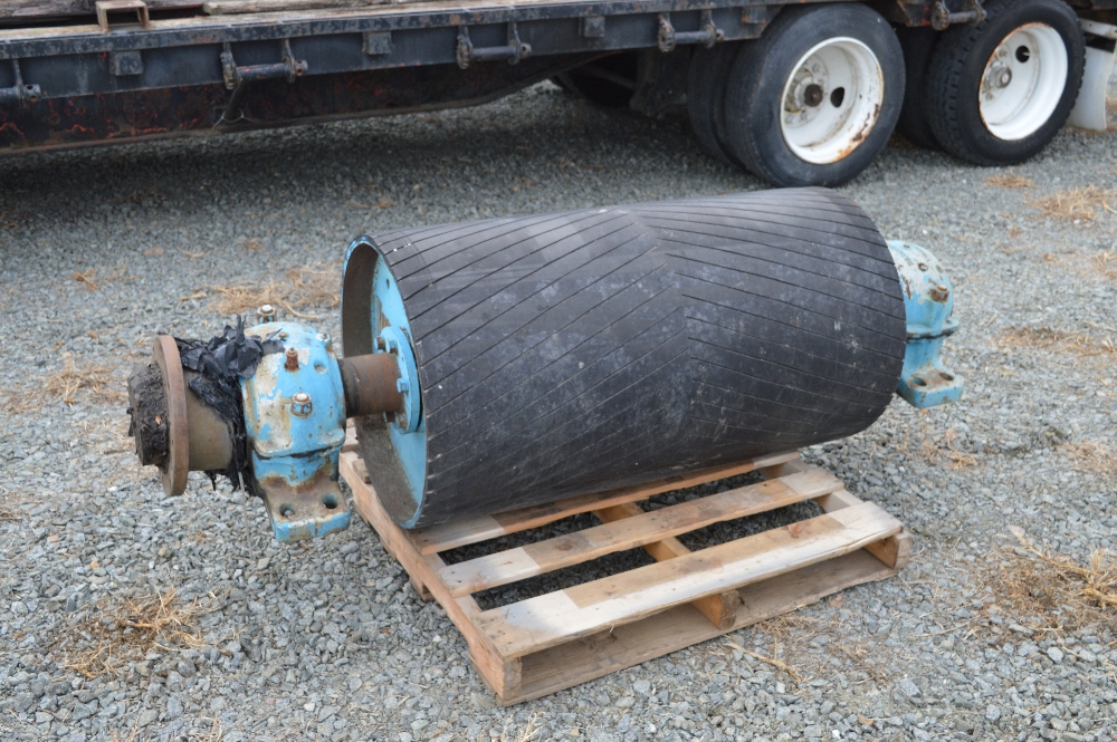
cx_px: 558
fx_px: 1163
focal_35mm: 38
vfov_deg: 35.4
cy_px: 371
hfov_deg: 51.3
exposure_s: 1/125
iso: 400
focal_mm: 25
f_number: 5.6
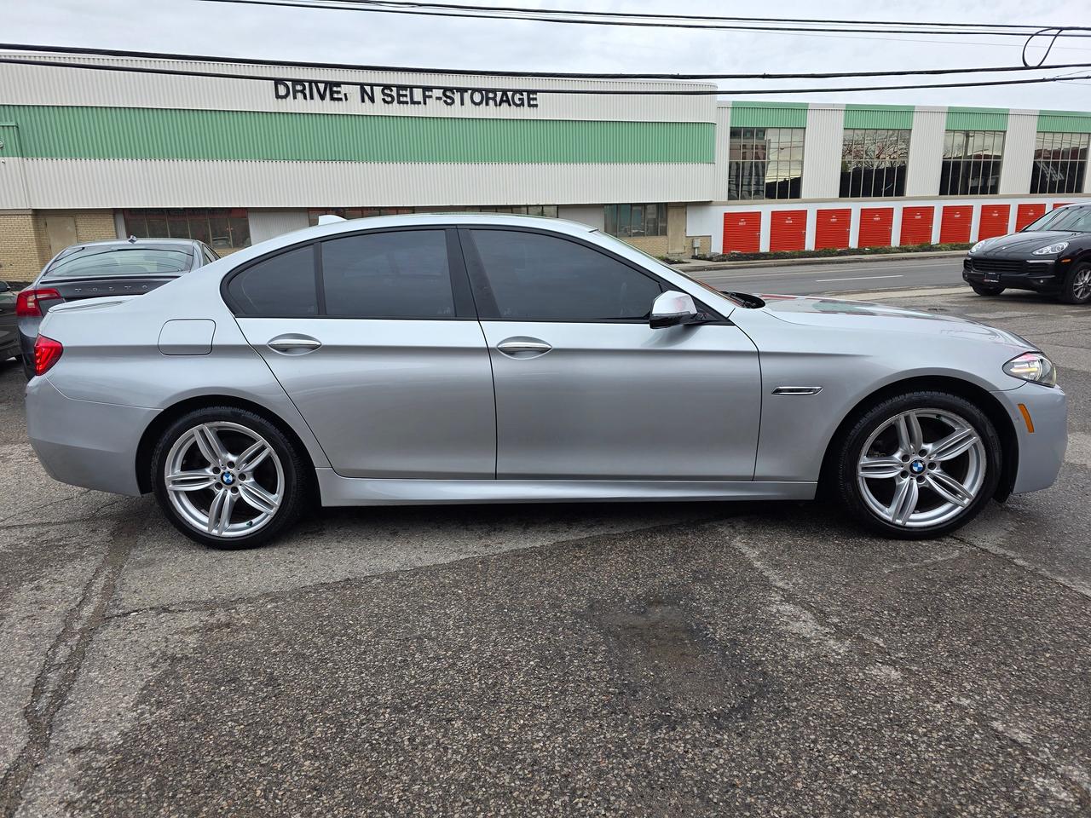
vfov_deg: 58.9
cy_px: 409
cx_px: 546
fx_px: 725
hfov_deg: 73.9
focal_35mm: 23
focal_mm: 6.3
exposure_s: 1/180
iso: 32
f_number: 1.7
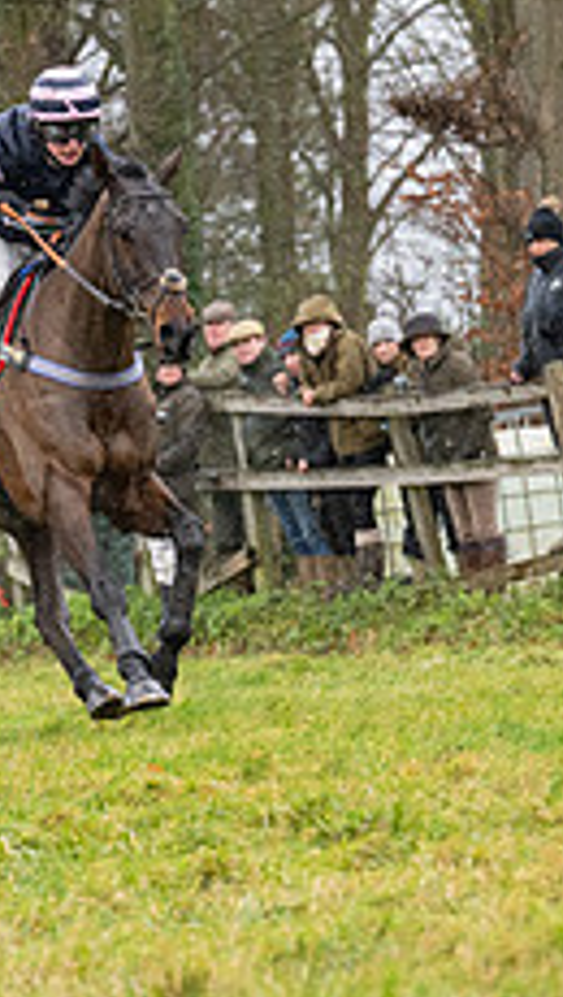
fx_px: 9334
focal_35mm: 353
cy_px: 381
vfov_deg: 6.1
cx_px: -531
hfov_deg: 3.4
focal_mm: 115
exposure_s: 1/1250
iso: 800
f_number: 4
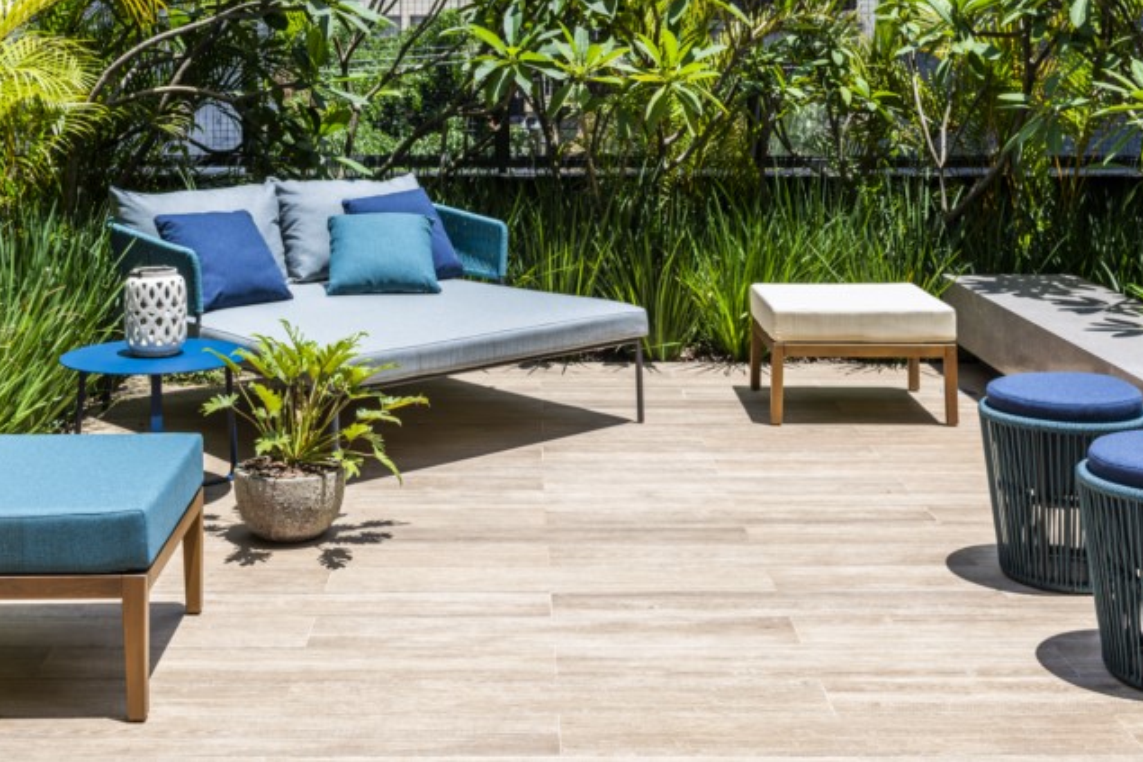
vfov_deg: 26.5
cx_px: 504
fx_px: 1587
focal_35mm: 50
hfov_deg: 39.6
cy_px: 149
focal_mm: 31
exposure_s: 1/200
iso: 100
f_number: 5.6
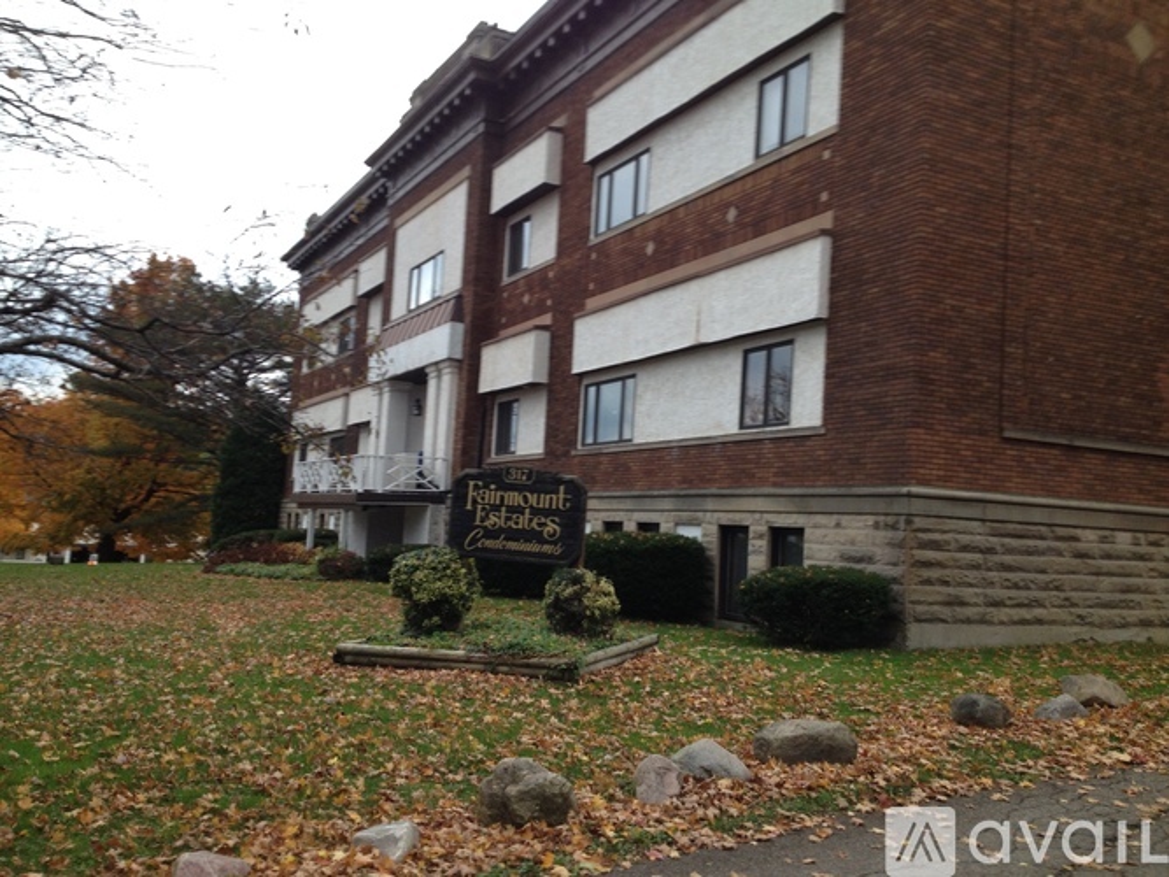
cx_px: 584
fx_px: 1182
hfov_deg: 52.6
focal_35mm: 35
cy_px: 438
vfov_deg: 40.7
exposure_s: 1/60
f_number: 2.4
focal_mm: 4.28
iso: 64
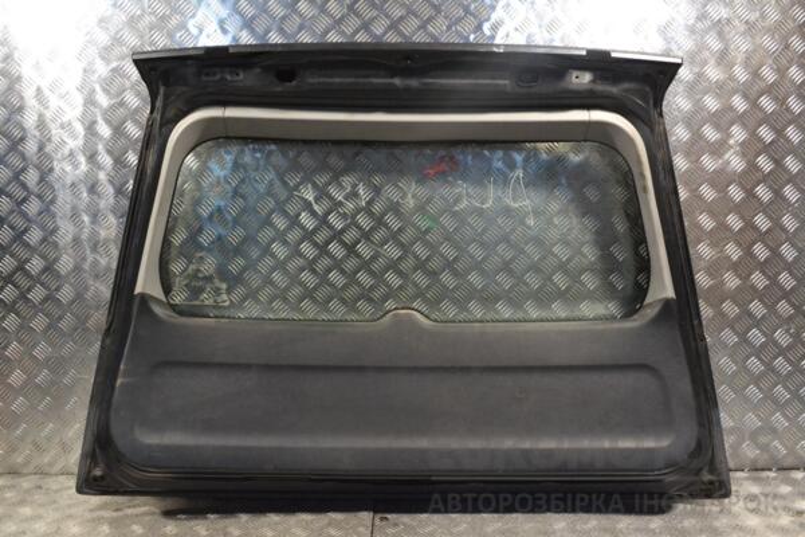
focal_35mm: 30
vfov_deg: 43.6
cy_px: 268
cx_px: 402
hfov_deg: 61.9
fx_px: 671
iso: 3200
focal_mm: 20
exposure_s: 1/250
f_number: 8
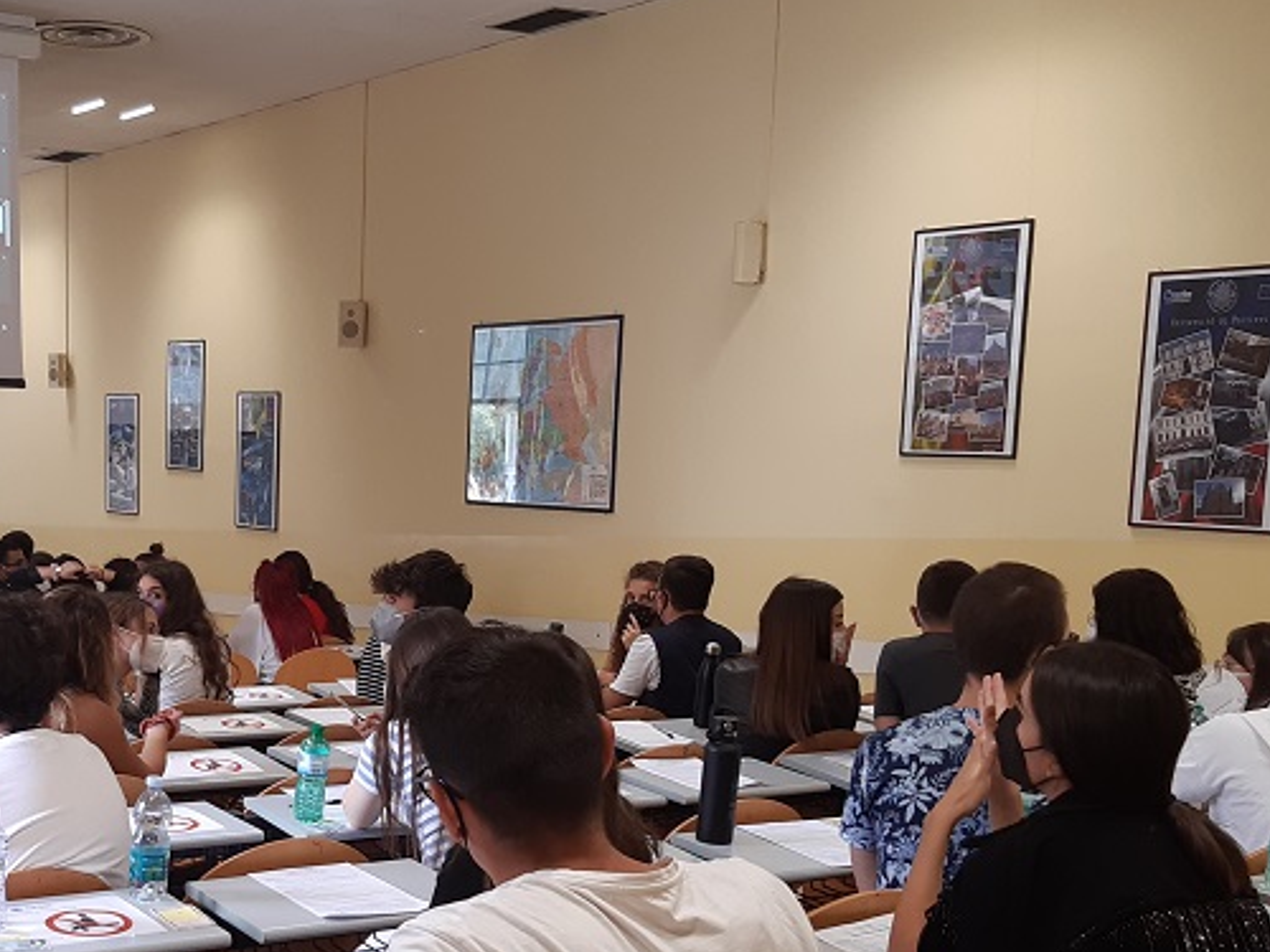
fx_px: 1908
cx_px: 312
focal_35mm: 52
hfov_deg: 36.0
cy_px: 721
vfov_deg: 27.6
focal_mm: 3.92
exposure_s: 1/50
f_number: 1.7
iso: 50
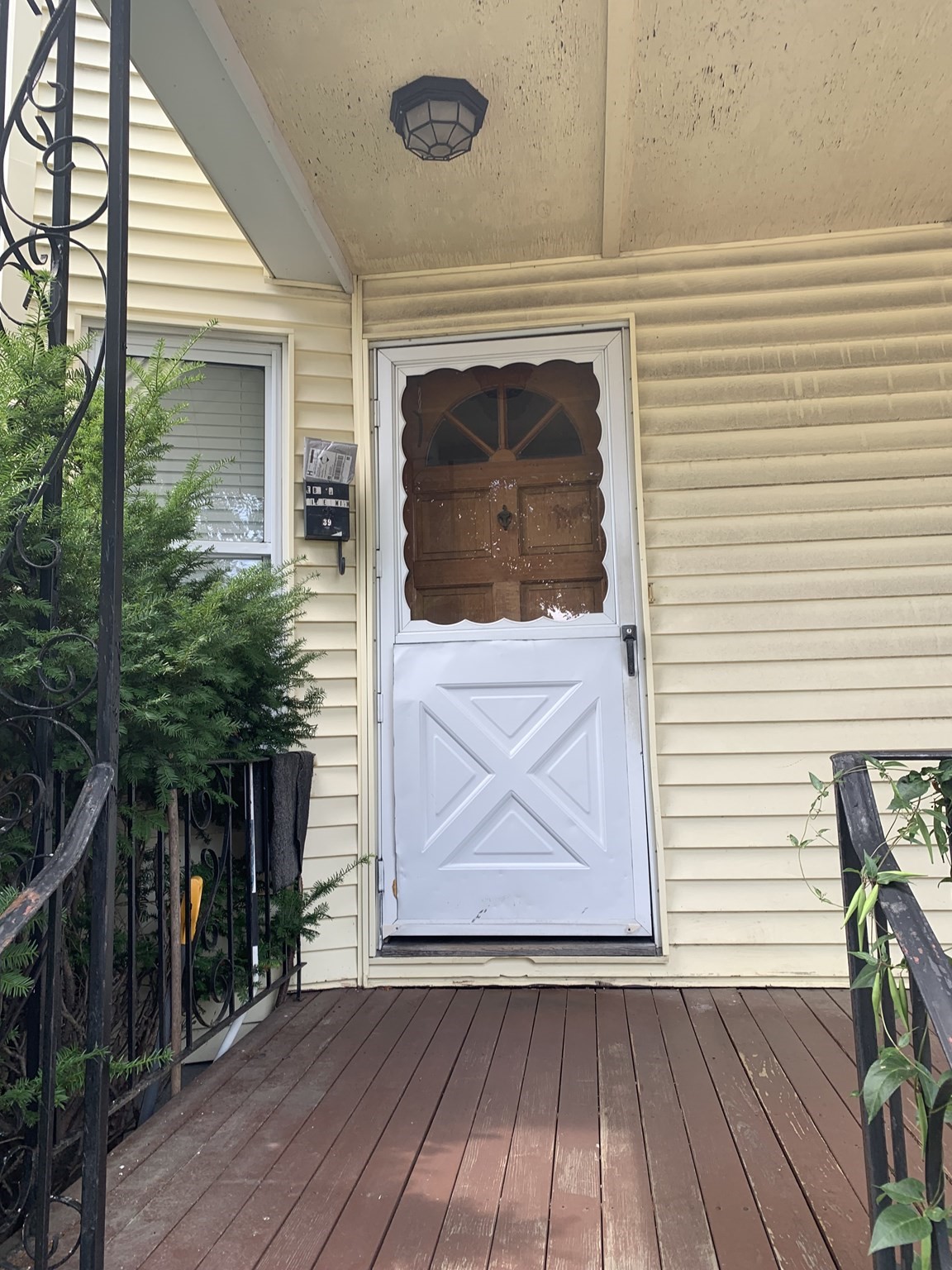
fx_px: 953
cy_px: 635
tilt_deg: +7.7
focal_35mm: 26
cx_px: 476
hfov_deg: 53.1
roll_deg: +2.2
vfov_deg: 67.3
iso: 25
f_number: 1.8
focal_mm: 4.25
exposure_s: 1/163
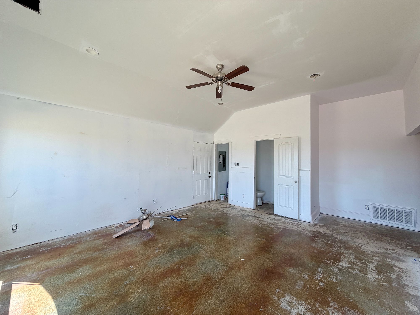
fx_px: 170
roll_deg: +0.0
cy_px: 158
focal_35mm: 14
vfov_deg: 85.7
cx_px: 210
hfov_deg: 102.1
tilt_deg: +2.3
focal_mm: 2.22
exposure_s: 1/121
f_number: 2.2
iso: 50
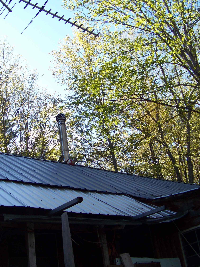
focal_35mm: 49
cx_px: 82
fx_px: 377
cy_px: 133
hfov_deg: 29.6
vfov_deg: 38.9
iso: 69
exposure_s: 1/400
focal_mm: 5.85
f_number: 2.8
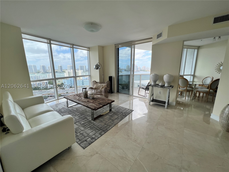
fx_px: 86
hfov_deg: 106.2
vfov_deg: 89.9
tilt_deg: -10.5
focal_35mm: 13
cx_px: 114
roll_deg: +0.6
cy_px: 86
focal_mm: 1.57
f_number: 1.8
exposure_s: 1/381
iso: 32
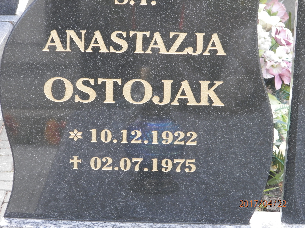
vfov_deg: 11.2
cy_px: 114
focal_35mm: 132
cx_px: 152
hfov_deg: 14.9
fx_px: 1163
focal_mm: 23.6
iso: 200
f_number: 4.7
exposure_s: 1/25
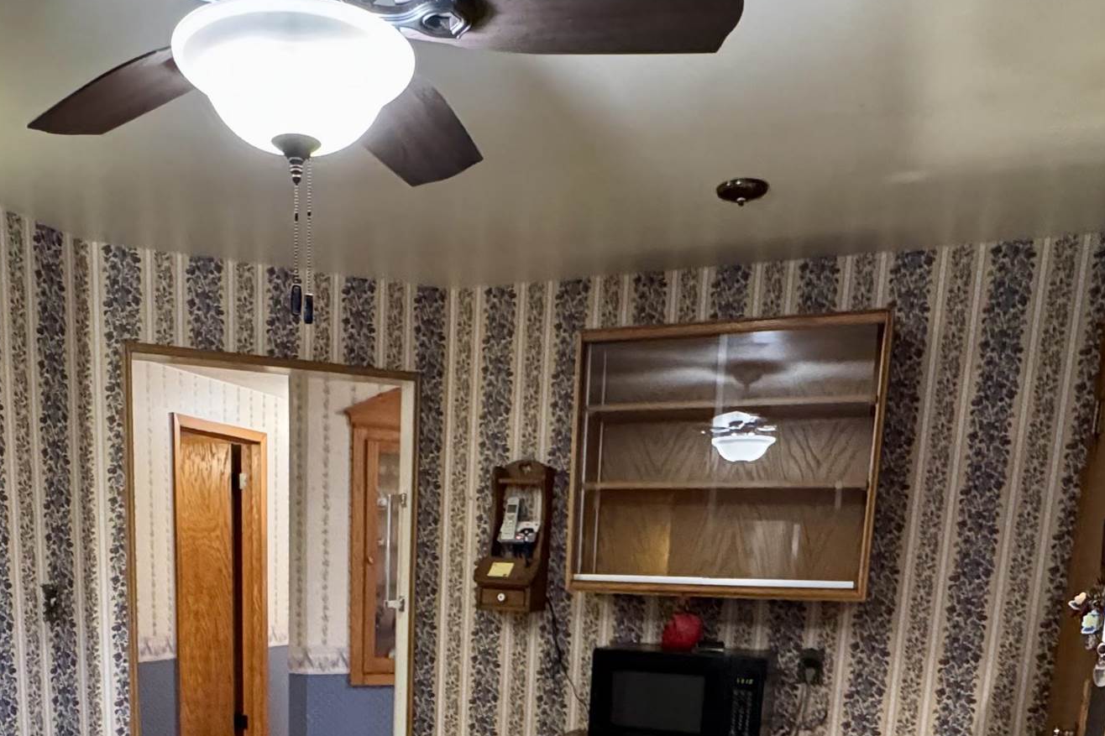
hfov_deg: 55.3
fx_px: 1043
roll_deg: -2.0
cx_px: 435
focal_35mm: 34
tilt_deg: -12.9
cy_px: 768
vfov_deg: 34.6
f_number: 2.2
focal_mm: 2.22
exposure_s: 1/60
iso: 1000
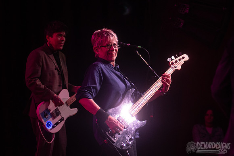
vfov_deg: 14.0
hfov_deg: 20.9
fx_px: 635
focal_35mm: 98
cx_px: 125
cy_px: 61
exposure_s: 1/160
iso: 2000
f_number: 3.2
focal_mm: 80
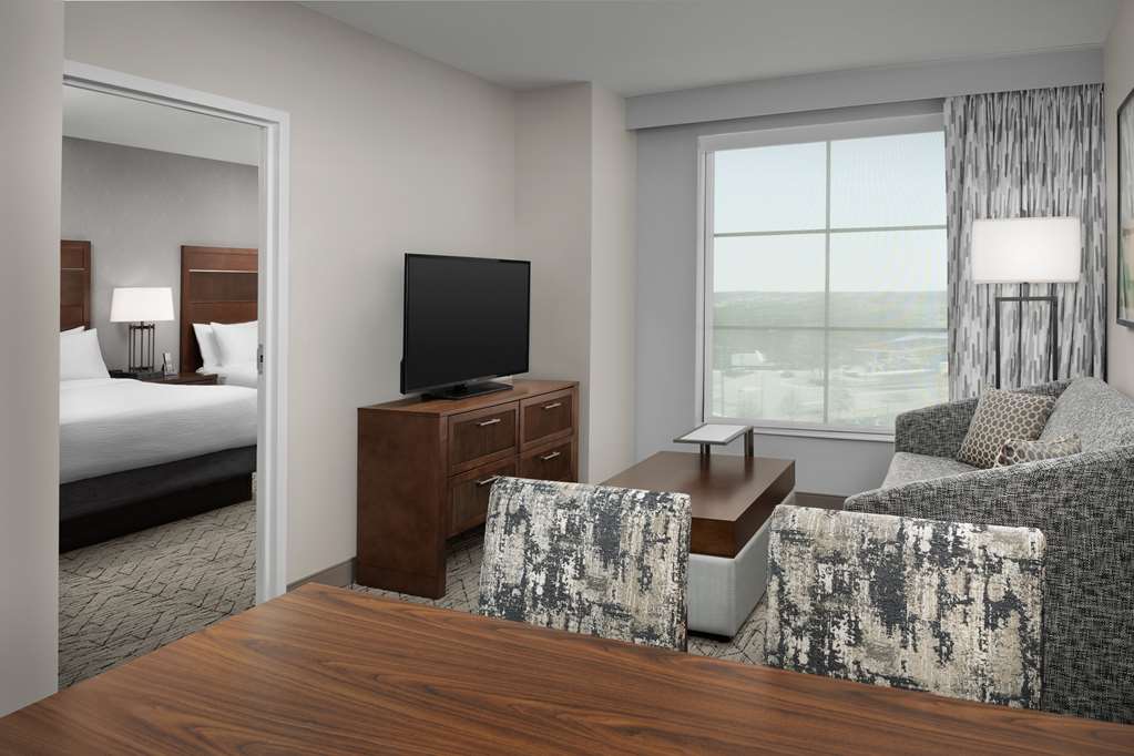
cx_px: 567
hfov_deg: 73.7
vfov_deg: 53.1
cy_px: 378
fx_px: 756
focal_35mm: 24
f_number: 11
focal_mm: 24
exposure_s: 1/125
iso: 400
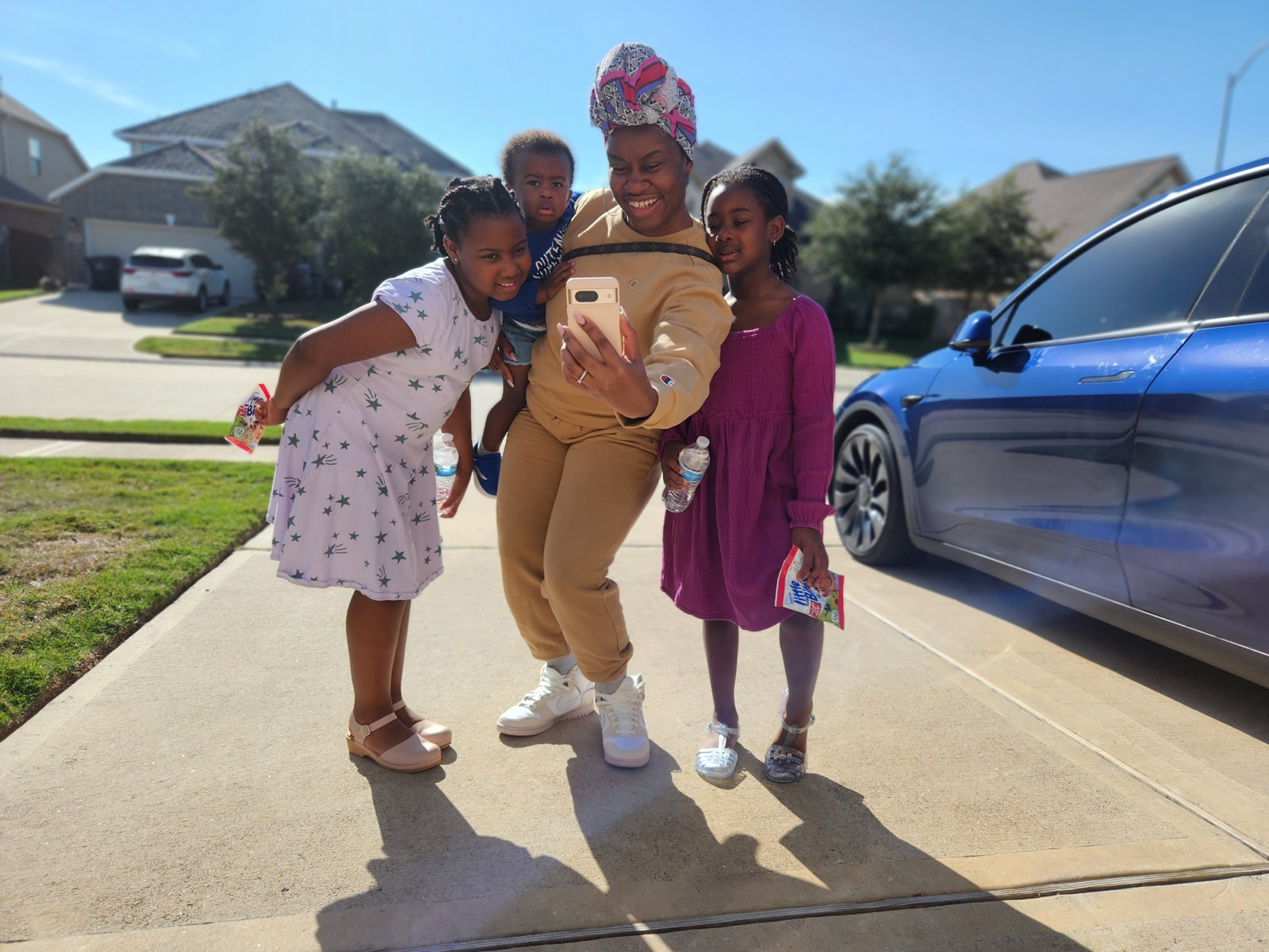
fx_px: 843
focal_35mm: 23
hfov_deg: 73.9
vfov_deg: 58.9
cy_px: 476
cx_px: 634
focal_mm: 5.4
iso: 20
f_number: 1.8
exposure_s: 1/1509
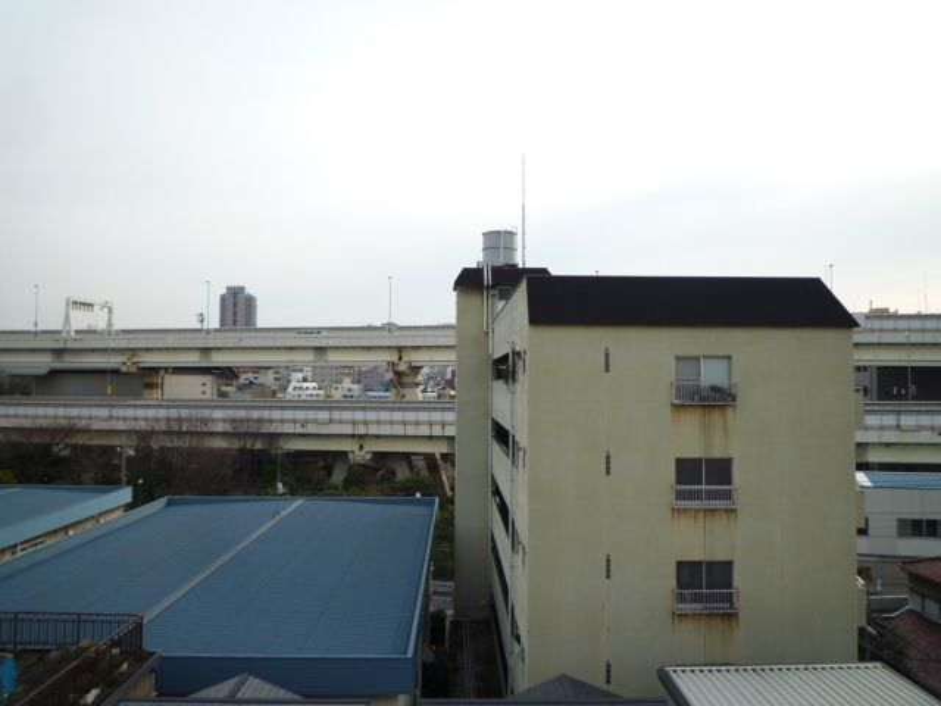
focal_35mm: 25
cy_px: 353
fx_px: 680
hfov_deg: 69.4
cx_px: 470
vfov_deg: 54.9
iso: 80
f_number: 2.8
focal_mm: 4.4
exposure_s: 1/400
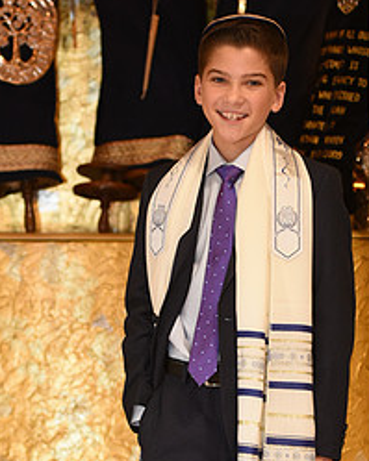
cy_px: 330
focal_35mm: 153
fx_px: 2090
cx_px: 160
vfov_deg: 12.6
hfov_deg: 10.1
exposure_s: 1/125
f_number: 3.2
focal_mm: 70
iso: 1000
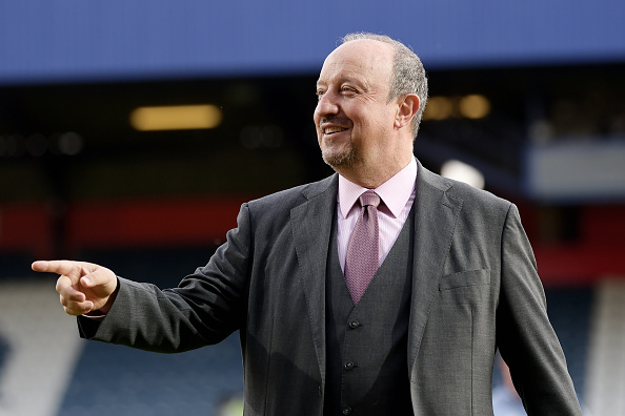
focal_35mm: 135
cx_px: 312
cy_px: 208
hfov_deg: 15.2
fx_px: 2344
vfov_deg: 10.2
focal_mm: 135
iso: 800
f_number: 2.8
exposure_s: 1/800
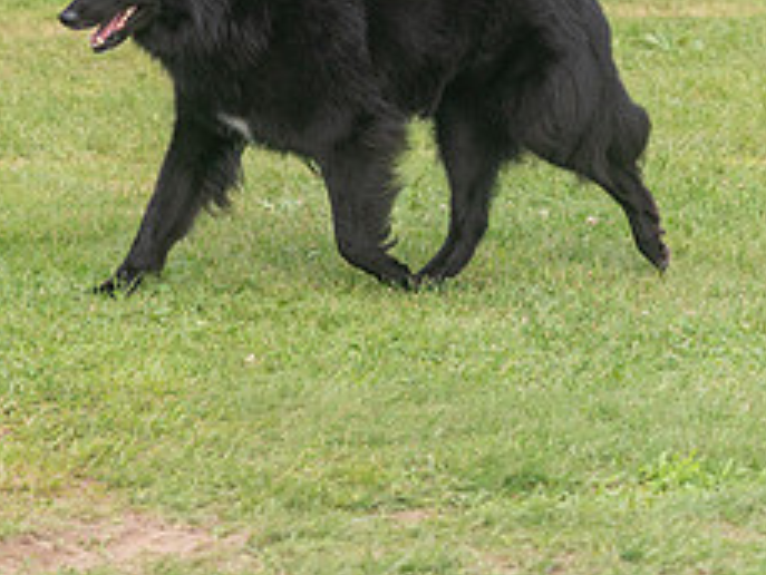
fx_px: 7018
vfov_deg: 4.7
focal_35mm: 317
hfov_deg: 6.2
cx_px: 222
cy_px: -167
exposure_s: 1/1000
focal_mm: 112
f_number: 4.5
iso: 400
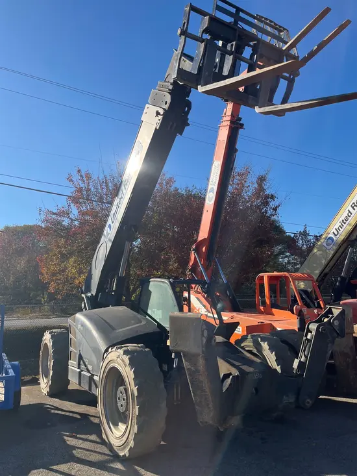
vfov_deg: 67.3
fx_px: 357
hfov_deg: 53.1
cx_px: 178
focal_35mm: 26
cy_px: 238
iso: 50
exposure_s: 1/2571
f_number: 1.6
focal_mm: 5.1
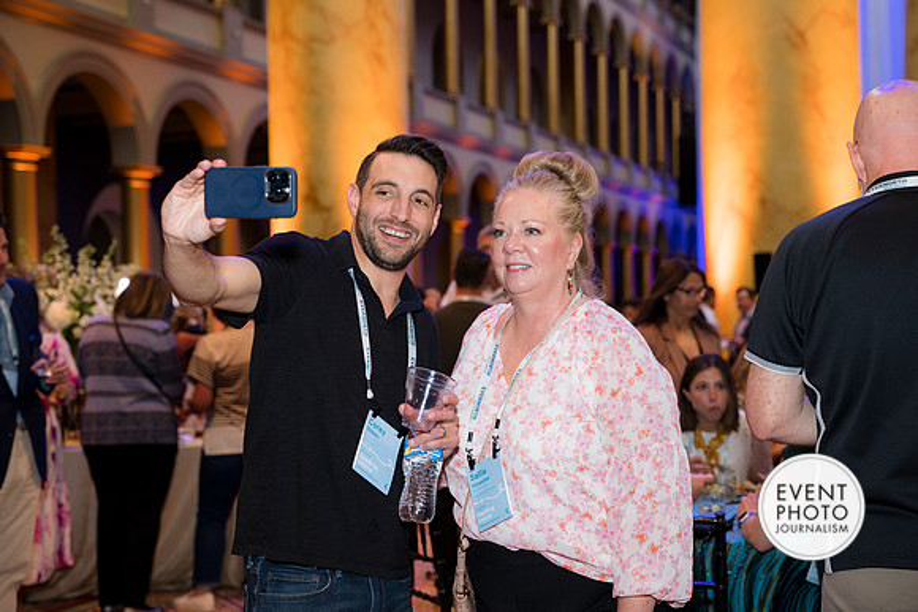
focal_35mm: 60
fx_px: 1541
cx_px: 459
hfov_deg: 33.2
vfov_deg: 22.5
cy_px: 306
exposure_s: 1/100
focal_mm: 60
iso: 800
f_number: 4
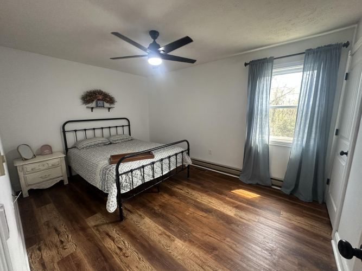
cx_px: 181
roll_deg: -0.1
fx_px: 146
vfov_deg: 85.7
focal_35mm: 14
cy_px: 136
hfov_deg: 102.1
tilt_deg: -9.6
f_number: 2.2
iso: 250
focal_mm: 2.22
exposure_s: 1/120
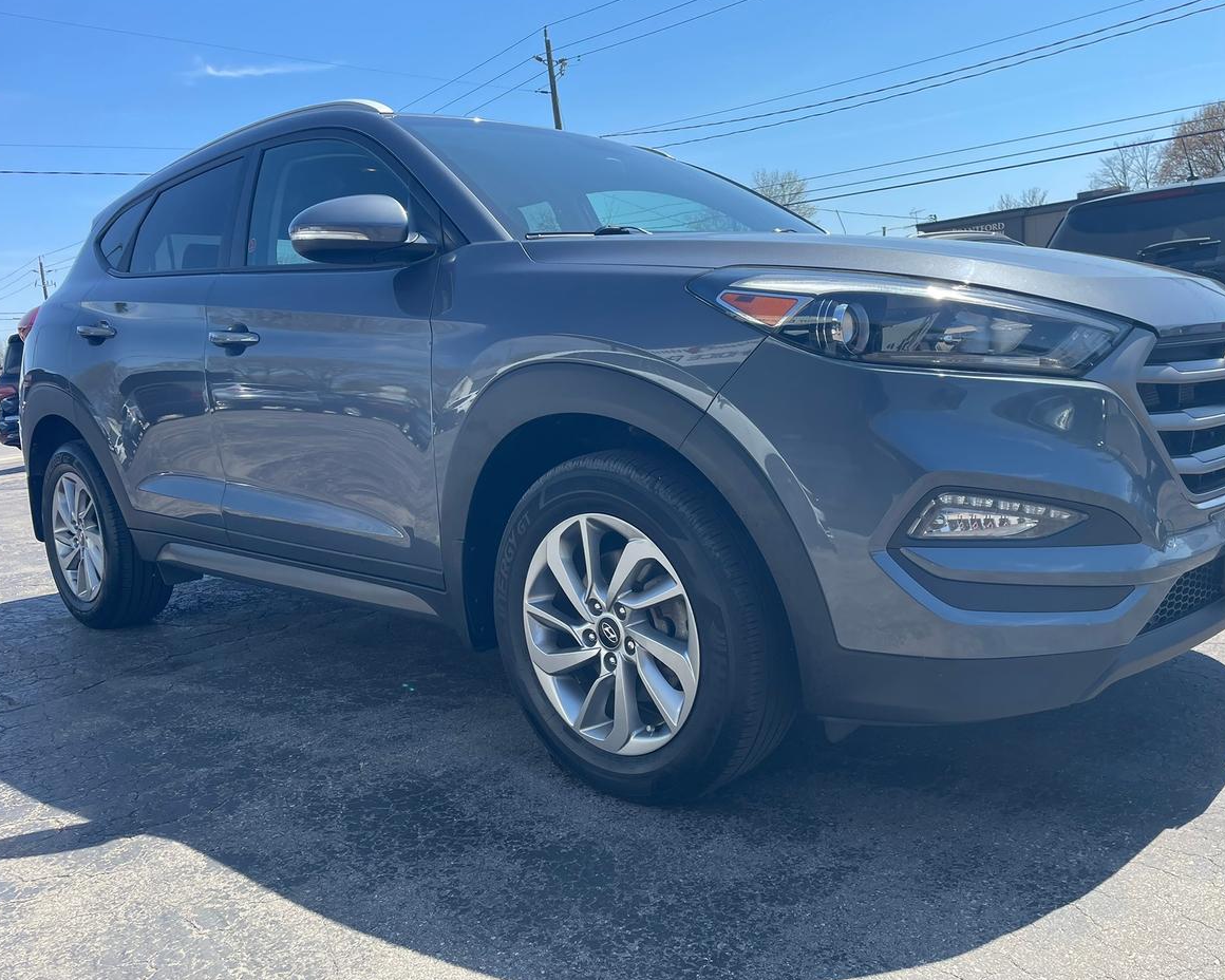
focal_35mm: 28
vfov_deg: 51.5
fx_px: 1015
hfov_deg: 62.1
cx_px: 663
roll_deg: +5.4
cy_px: 476
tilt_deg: -7.9
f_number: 1.6
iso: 32
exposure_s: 1/1916
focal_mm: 4.2
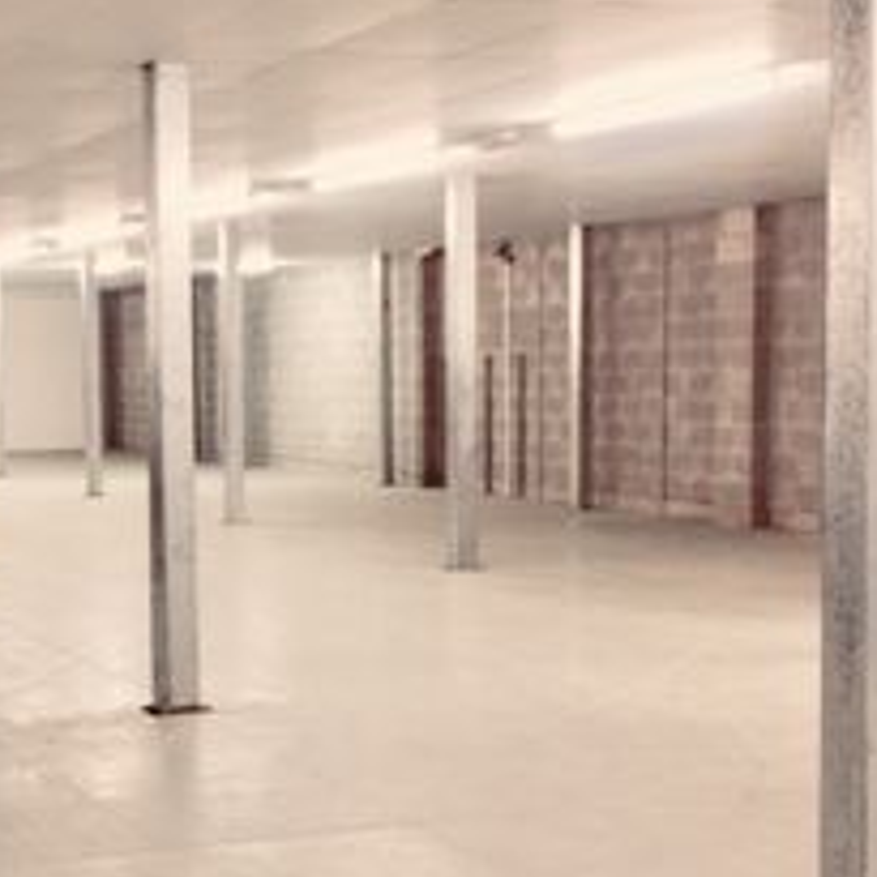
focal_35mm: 50
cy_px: 394
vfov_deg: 34.0
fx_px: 1433
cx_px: 116
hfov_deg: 32.6
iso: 64
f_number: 2.2
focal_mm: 4.15
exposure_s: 1/33
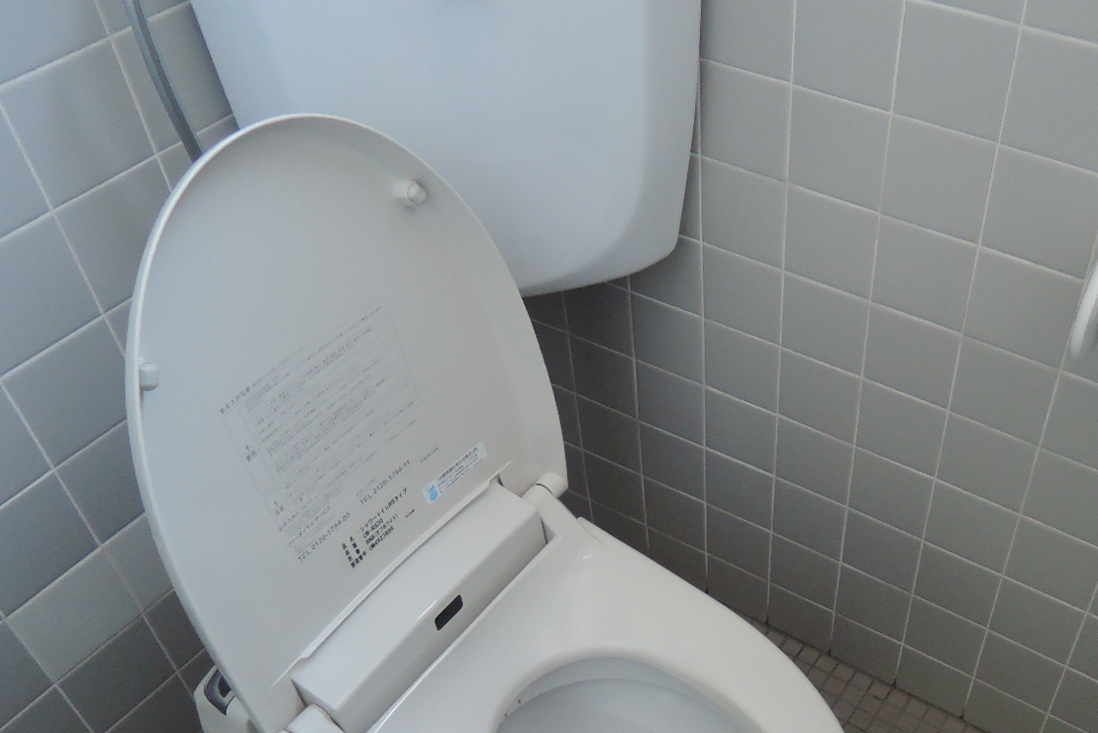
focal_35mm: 36
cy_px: 528
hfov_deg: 52.2
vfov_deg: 36.2
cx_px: 725
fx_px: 1098
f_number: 1.8
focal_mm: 5.1
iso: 800
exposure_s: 1/160
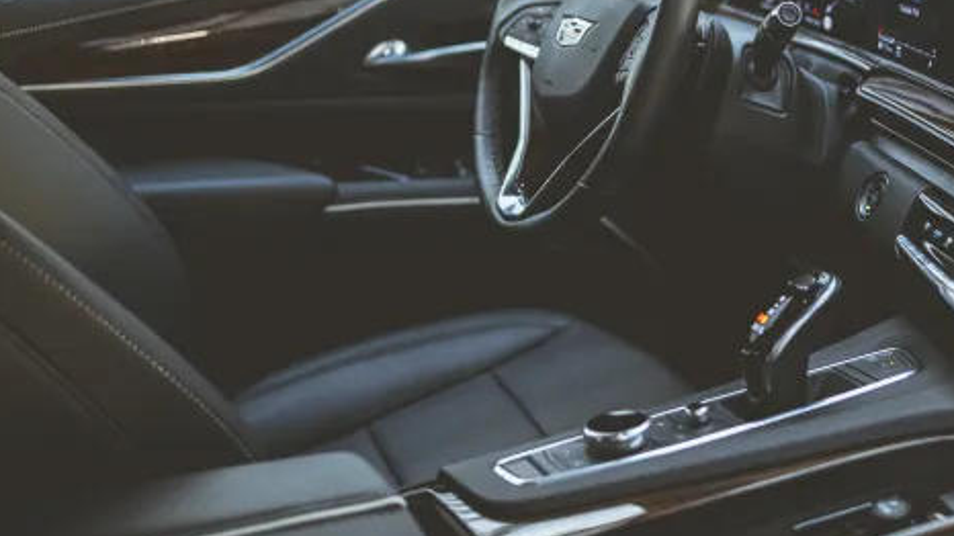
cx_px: 764
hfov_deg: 32.4
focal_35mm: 63
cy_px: 145
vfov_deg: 19.0
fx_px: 1593
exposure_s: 1/100
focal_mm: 35
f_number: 1.4
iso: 640
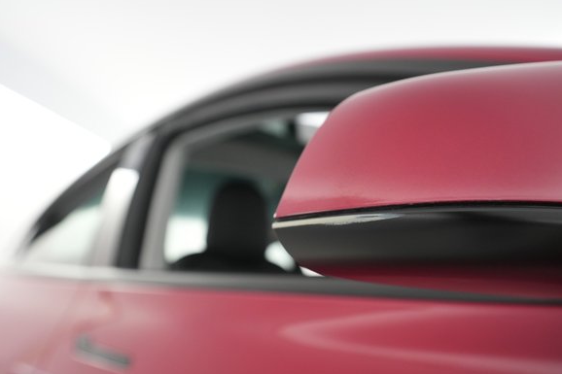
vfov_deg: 42.3
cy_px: 203
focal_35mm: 31
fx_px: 484
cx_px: 294
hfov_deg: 60.3
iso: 2500
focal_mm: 28
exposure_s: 1/100
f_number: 4
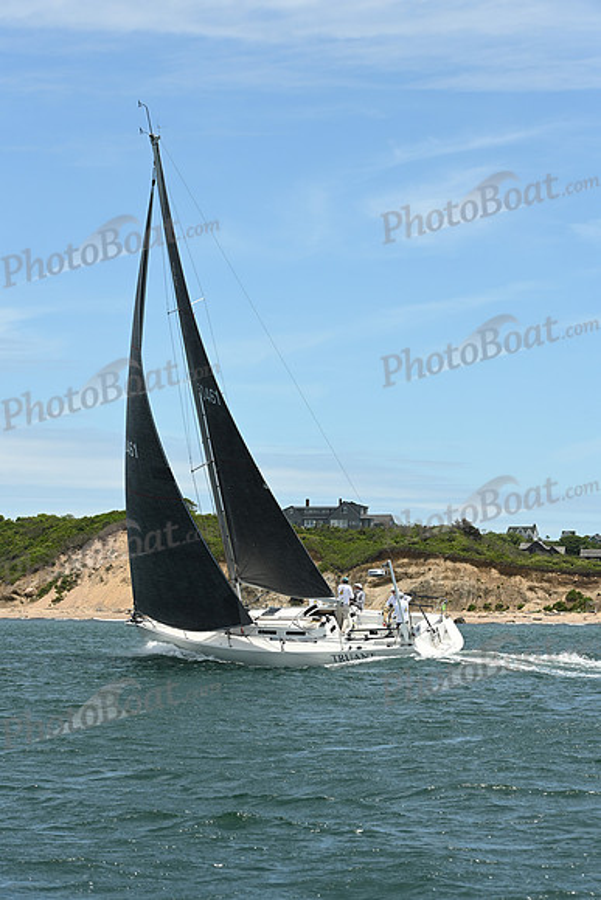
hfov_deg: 14.9
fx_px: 2302
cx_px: 300
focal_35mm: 92
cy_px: 450
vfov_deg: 22.1
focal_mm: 92
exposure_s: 1/1000
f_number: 7.1
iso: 320
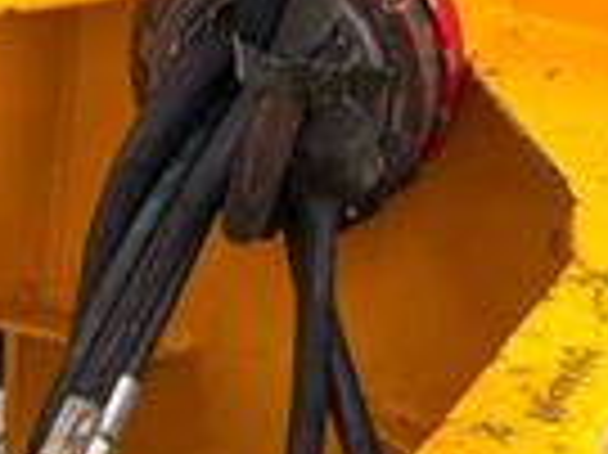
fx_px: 1878
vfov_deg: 13.2
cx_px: -149
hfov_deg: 17.4
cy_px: 629
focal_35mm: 107
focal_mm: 6.76
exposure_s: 1/1585
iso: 80
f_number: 1.78
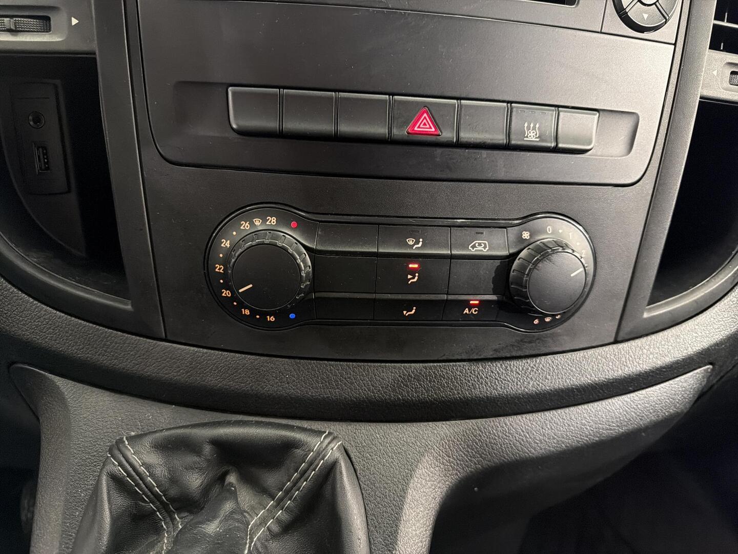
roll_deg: -4.6
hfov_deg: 71.6
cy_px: 277
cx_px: 369
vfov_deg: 56.8
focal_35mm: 24
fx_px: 512
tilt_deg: -25.4
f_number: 1.78
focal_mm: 6.76
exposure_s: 1/33
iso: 1000
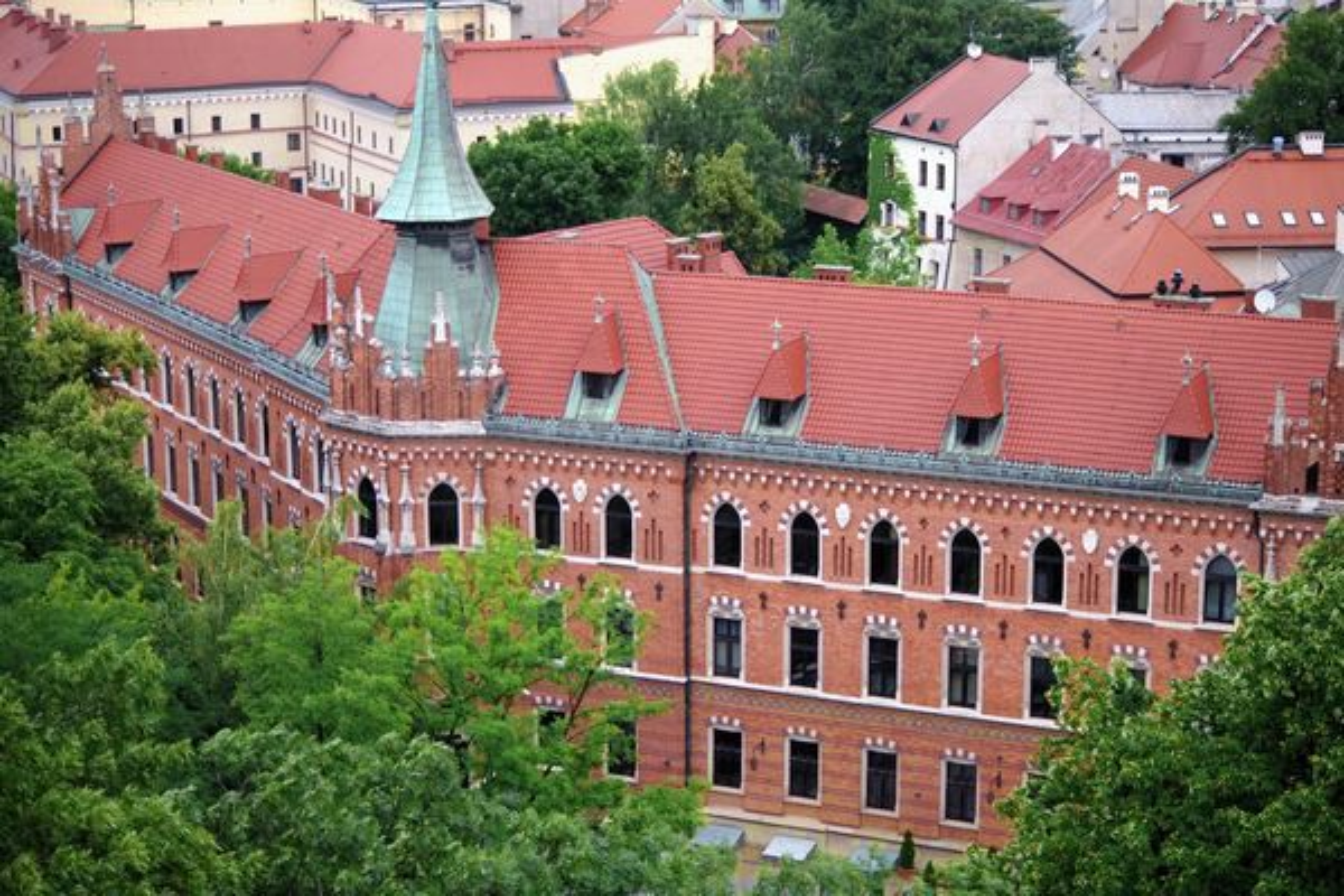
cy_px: 448
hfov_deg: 27.0
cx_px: 672
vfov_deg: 18.2
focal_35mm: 75
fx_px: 2800
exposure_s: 1/125
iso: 100
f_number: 4
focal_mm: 50
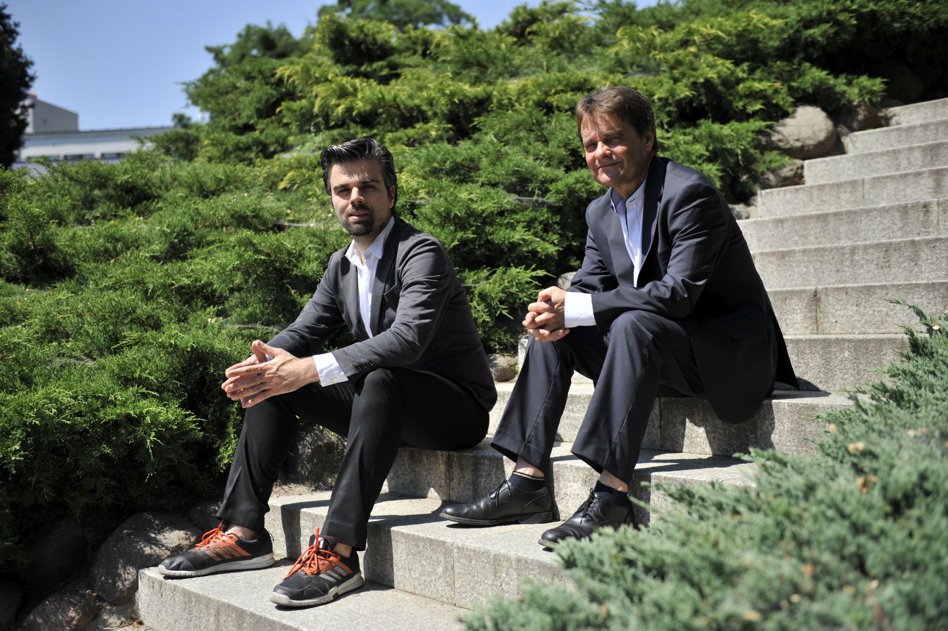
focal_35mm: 45
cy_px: 316
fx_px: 1184
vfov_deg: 29.8
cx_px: 474
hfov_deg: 43.6
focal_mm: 45
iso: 200
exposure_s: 1/3200
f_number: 3.2
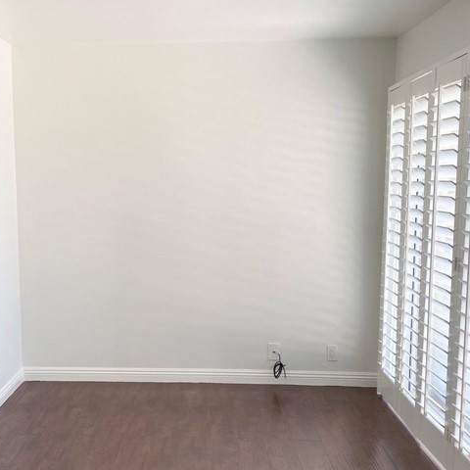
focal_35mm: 49
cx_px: 142
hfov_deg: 34.2
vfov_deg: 34.5
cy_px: 290
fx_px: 753
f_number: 1.8
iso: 40
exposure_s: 1/122
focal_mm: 4.25
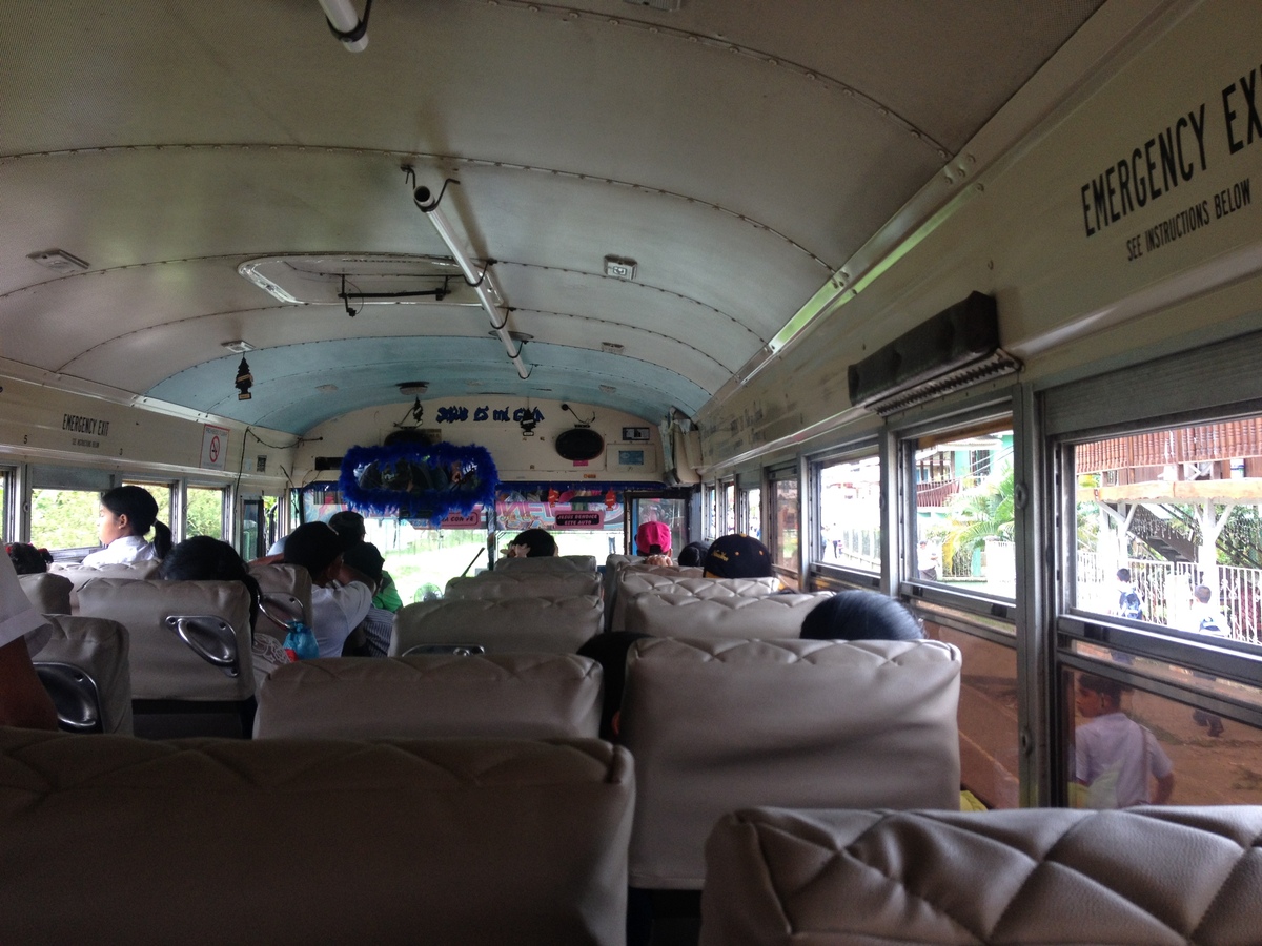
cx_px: 631
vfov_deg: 40.7
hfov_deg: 52.6
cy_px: 473
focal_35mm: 35
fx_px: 1276
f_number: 2.4
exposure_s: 1/120
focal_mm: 4.28
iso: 64
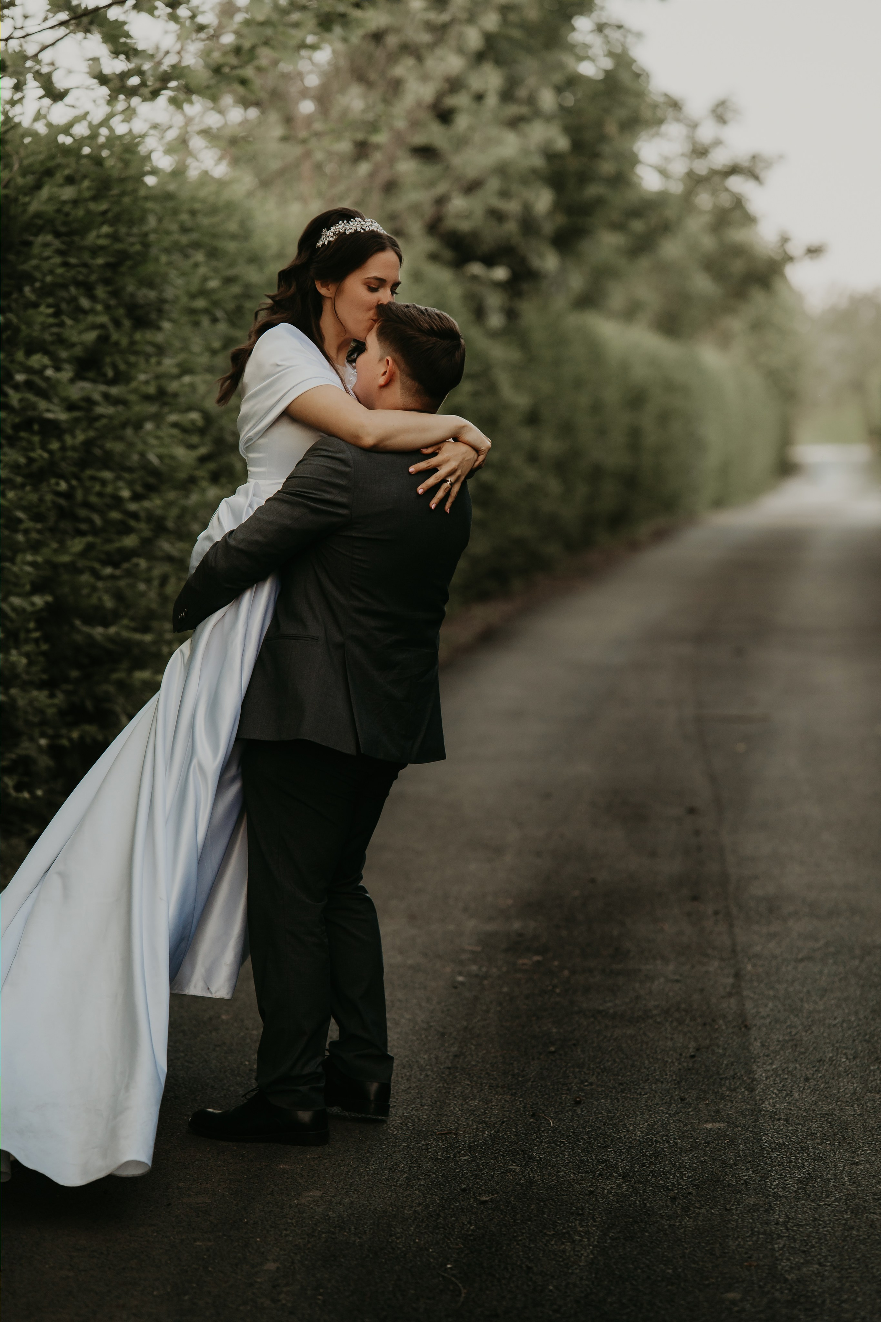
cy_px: 661
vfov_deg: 23.9
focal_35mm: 85
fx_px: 3120
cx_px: 440
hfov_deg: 16.1
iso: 400
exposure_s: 1/1000
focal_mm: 85
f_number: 2
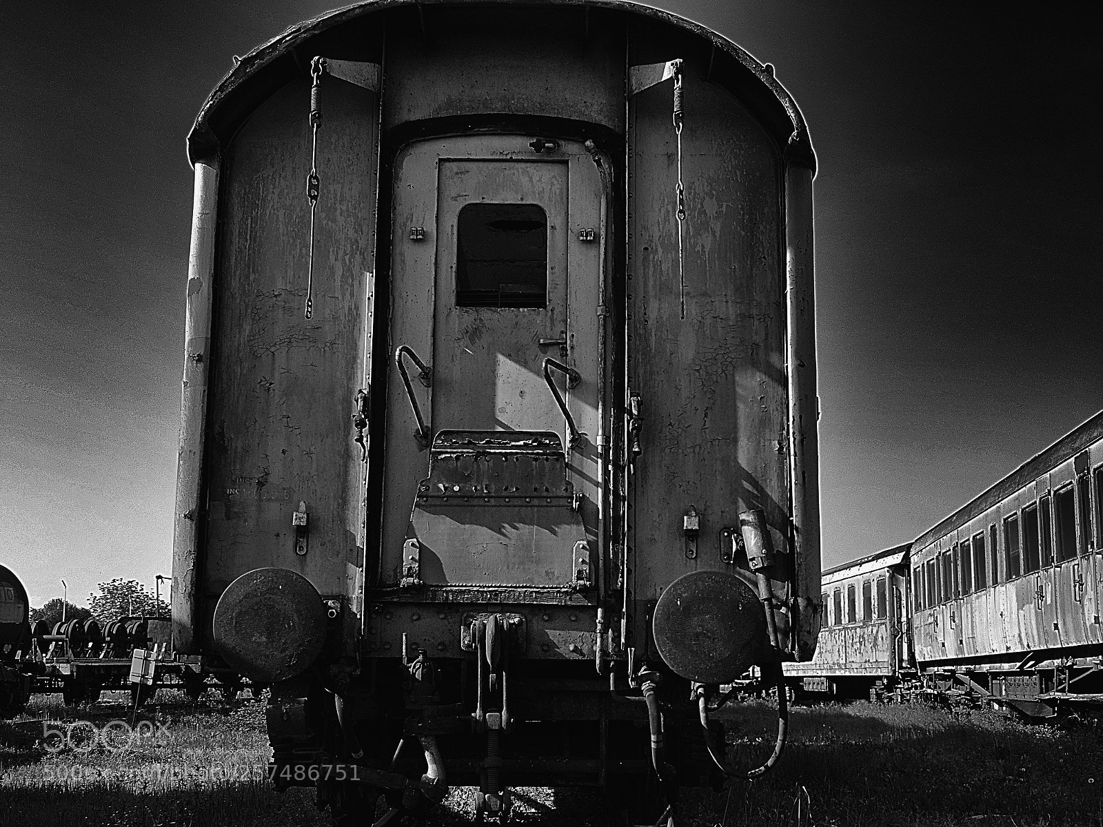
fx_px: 1498
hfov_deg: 40.4
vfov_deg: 30.9
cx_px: 552
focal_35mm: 47
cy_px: 414
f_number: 3.5
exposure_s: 1/400
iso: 80
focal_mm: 8.3
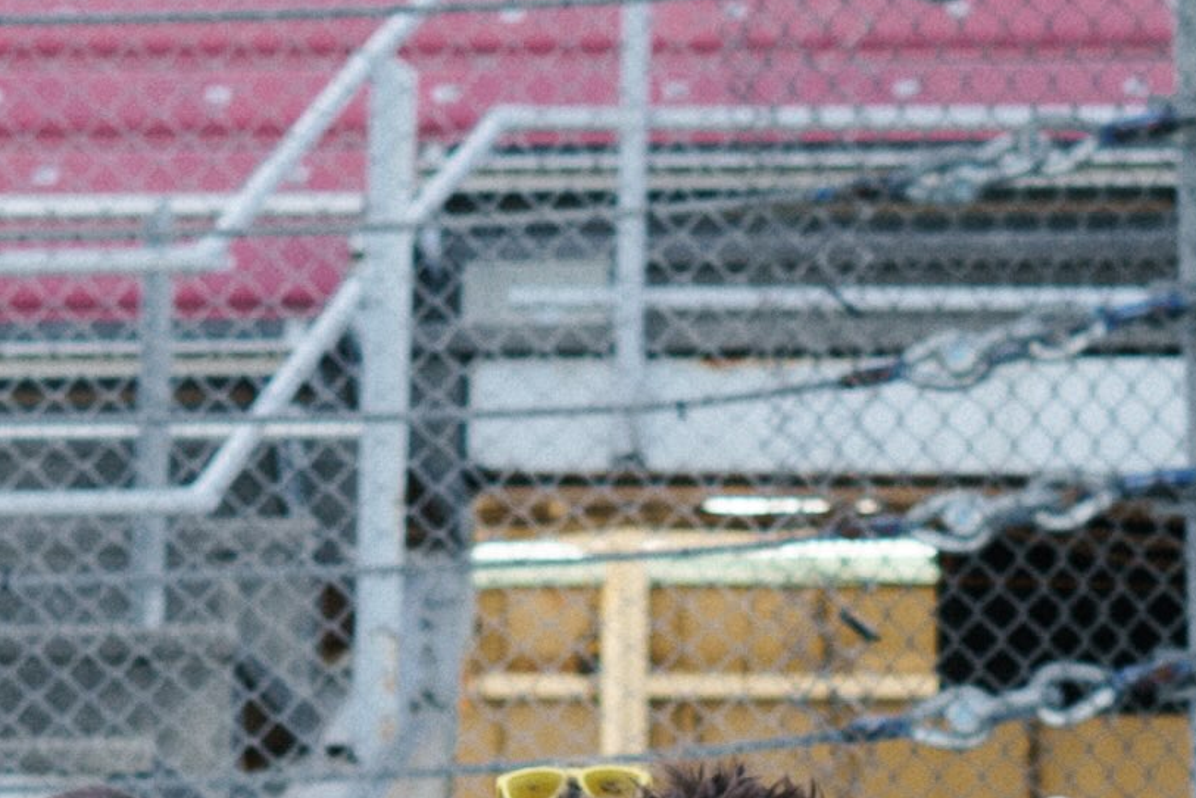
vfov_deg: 3.7
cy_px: 1837
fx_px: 12258
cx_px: 1395
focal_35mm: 369
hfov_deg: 5.6
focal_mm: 50
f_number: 3.5
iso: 250
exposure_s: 1/400
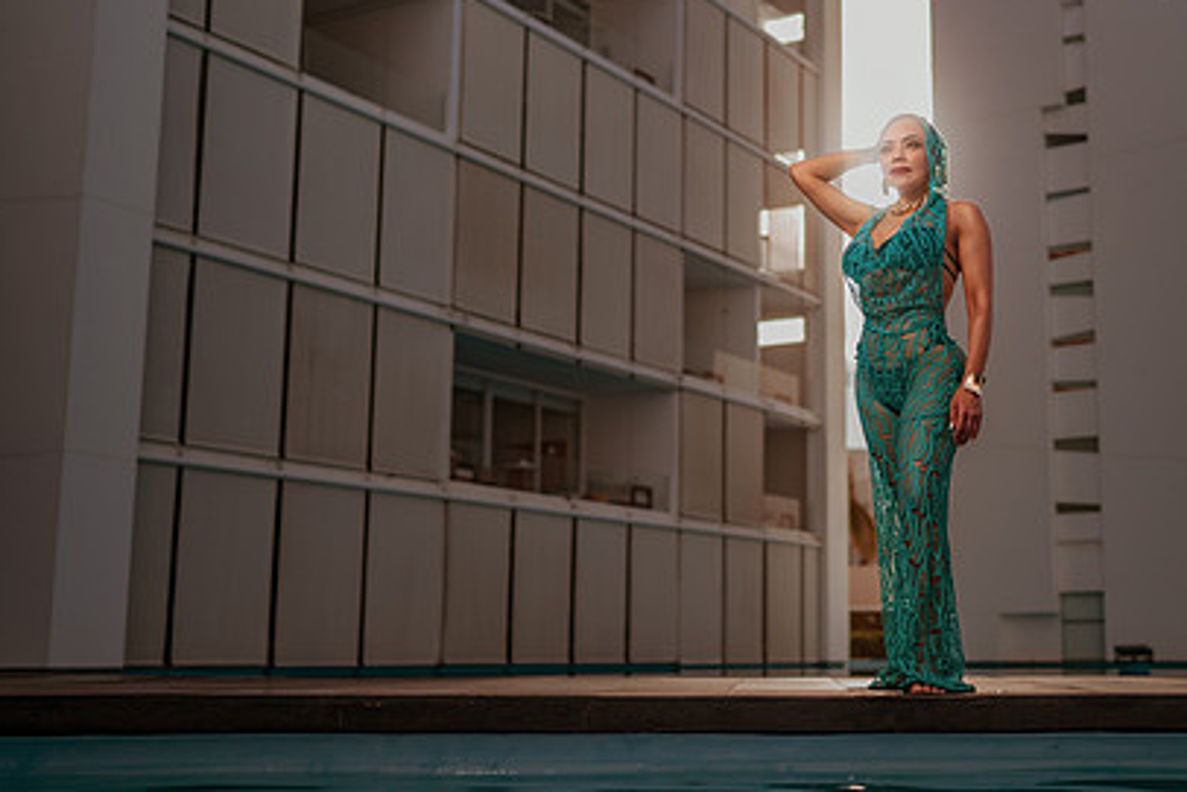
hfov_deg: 39.2
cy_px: 387
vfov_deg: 27.0
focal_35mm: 50
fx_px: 1649
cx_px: 784
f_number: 1.8
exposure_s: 1/6400
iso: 200
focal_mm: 35
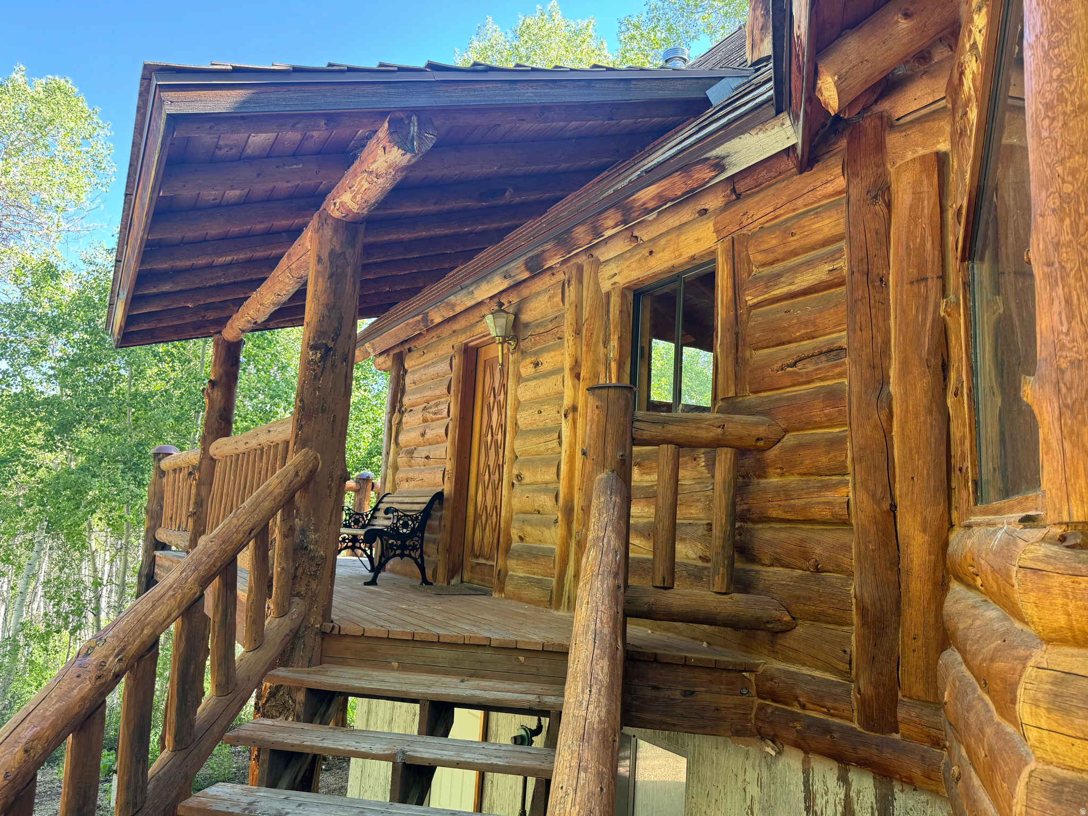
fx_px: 754
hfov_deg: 71.6
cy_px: 408
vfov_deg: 56.8
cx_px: 544
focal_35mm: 24
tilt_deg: +9.9
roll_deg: -4.5
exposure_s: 1/121
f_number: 1.78
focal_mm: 6.76
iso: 64
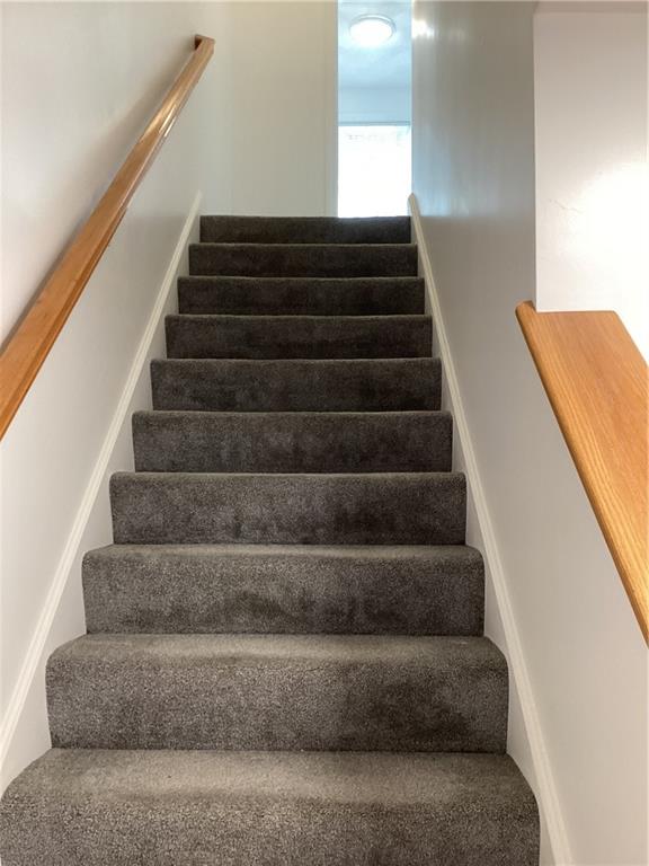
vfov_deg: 58.4
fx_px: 775
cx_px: 324
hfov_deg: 45.4
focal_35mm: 31
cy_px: 433
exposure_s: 1/60
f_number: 2.4
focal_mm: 3.3
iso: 250
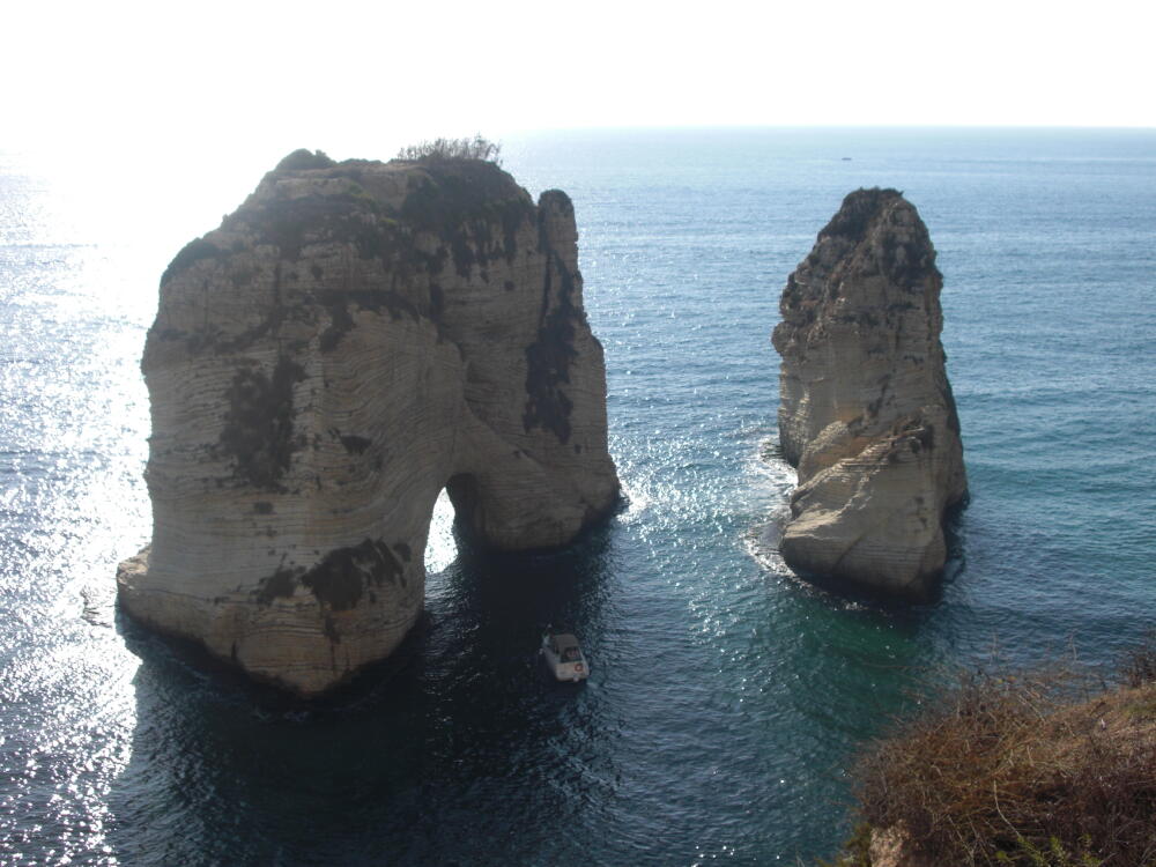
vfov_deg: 33.6
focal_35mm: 43
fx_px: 1436
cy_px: 434
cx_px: 578
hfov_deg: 43.9
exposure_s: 1/160
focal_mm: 7.6
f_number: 8.7
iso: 50
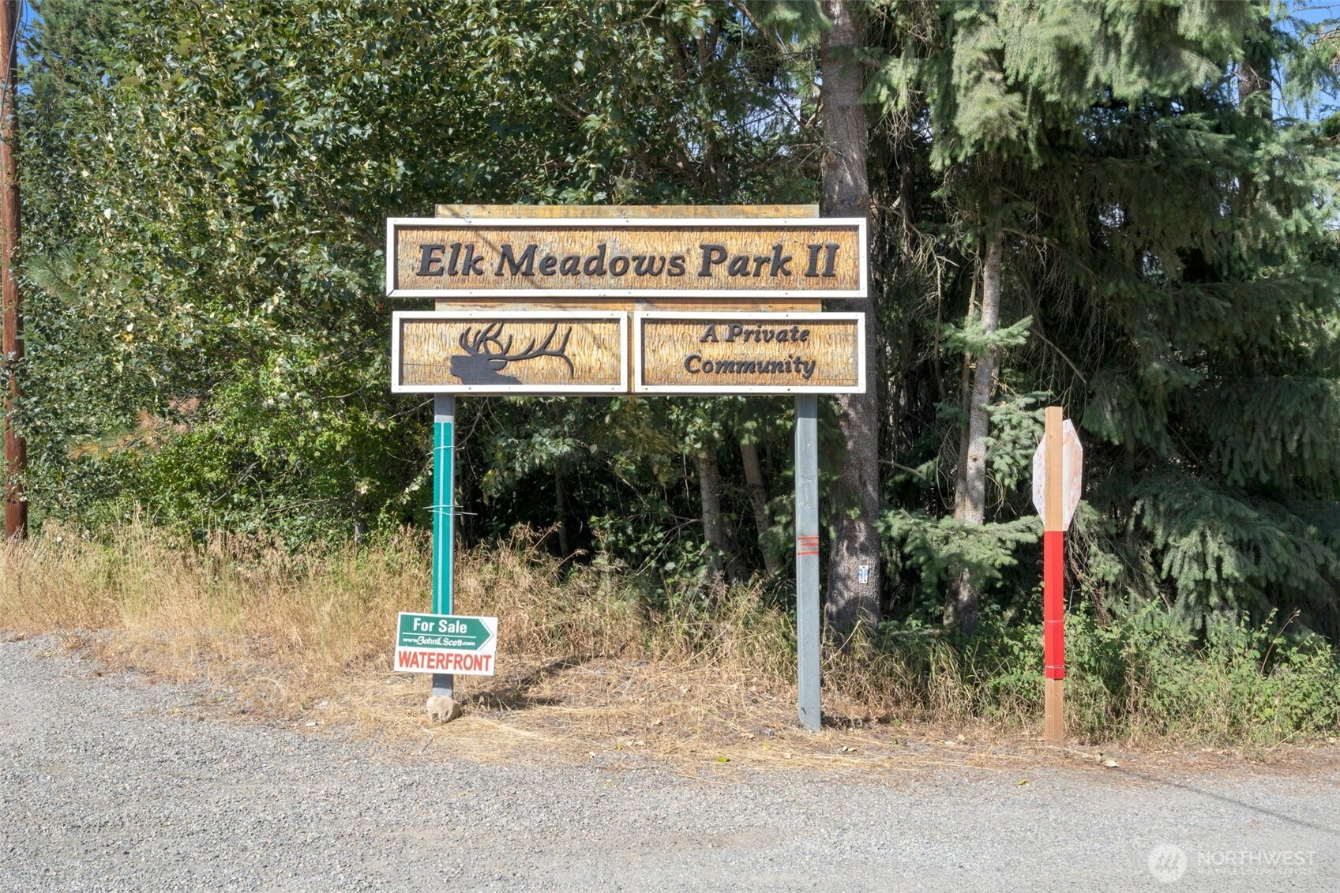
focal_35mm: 35
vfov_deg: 37.8
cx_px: 670
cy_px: 446
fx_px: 1303
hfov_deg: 54.4
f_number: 11
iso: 100
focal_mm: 35
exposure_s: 1/15
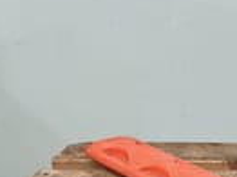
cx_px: 385
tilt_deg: -28.2
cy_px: 283
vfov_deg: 12.5
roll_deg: -0.9
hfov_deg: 15.9
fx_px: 759
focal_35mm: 111
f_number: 1.8
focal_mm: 3
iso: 160
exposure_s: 1/60
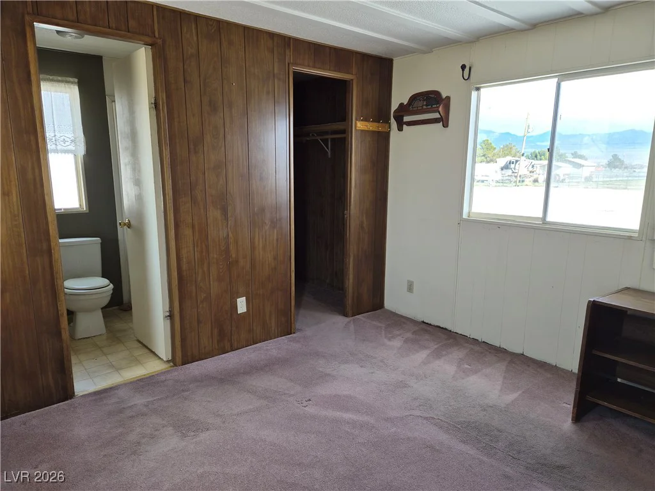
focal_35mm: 23
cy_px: 246
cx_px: 328
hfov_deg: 73.9
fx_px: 435
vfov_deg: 58.9
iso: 50
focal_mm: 5.4
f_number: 1.8
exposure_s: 1/180
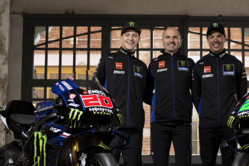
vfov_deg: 12.9
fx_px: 733
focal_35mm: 106
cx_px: 173
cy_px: 94
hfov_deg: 19.2
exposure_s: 1/200
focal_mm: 50
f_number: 3.2
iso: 250
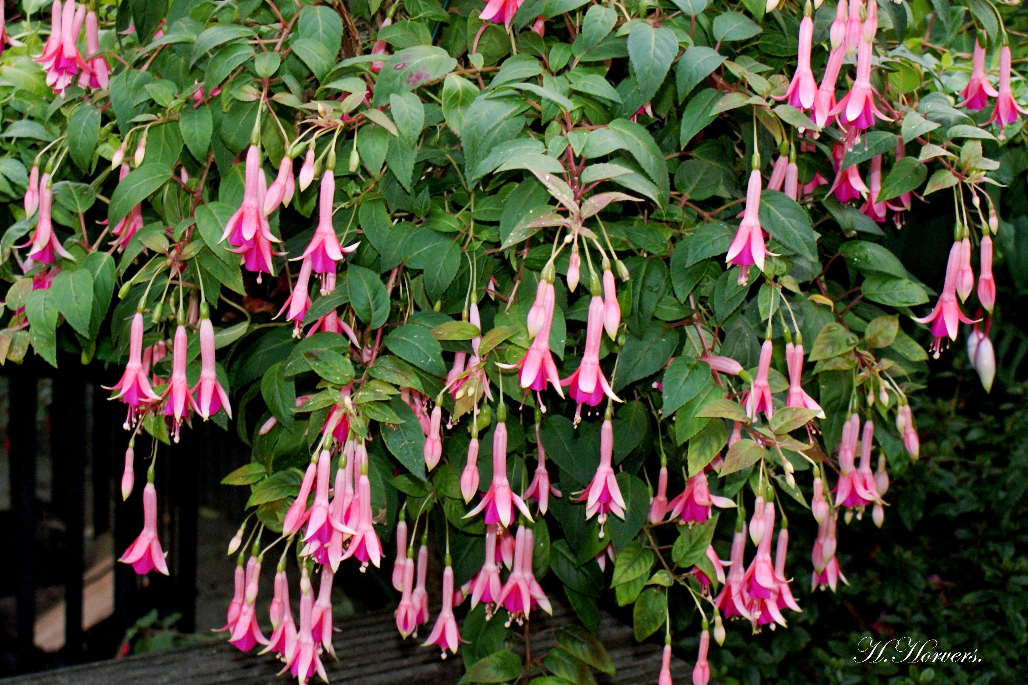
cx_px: 514
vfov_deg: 25.7
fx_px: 1499
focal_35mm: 52
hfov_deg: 37.9
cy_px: 342
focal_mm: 35
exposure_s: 1/60
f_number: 5.6
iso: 400
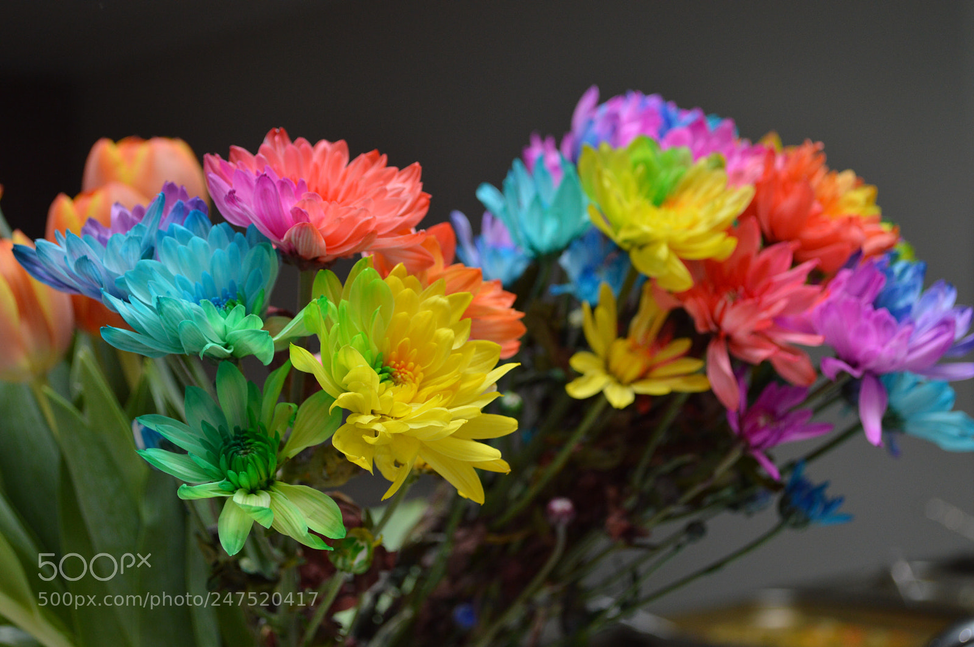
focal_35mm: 60
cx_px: 487
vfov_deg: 22.6
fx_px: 1622
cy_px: 324
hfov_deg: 33.4
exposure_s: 1/160
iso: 400
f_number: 5.3
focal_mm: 40
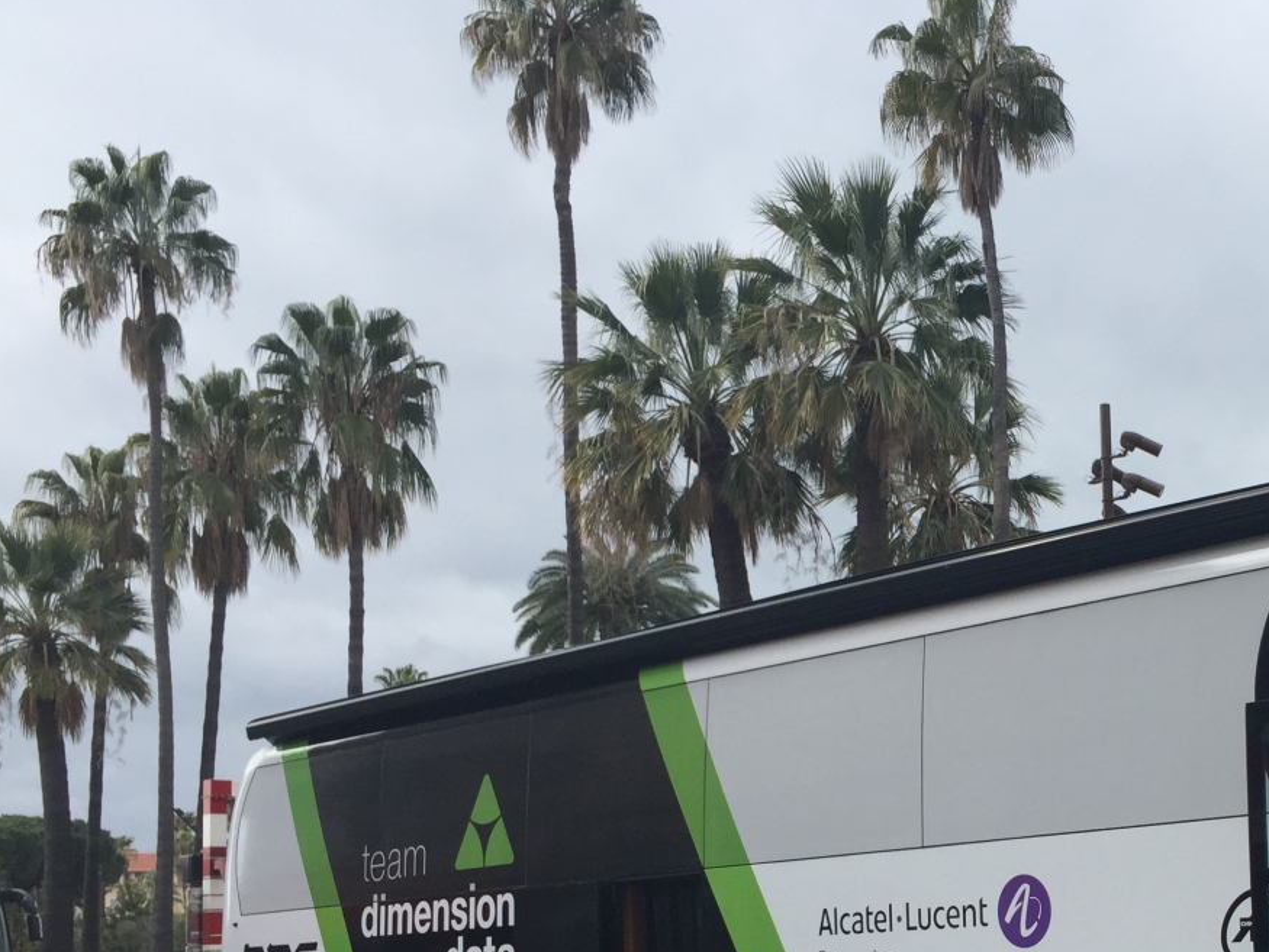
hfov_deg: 34.4
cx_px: 1109
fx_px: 1944
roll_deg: +0.9
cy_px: 793
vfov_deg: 26.9
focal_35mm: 53
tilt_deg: +6.4
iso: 32
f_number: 2.2
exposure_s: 1/1199
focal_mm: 4.15
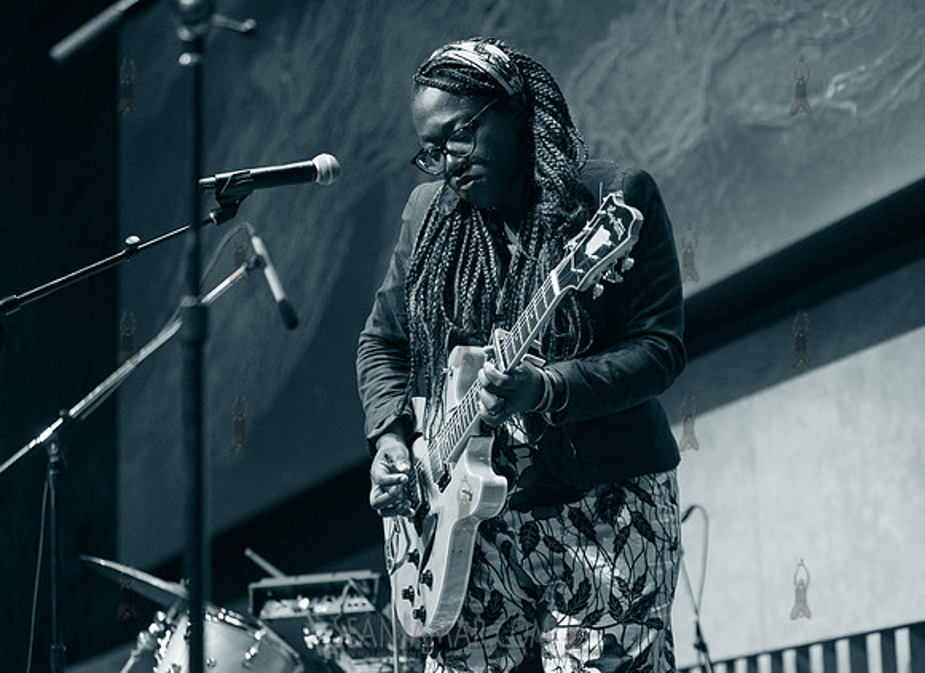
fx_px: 2360
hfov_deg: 22.2
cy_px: 347
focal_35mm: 89
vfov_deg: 16.2
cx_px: 531
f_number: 2.8
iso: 3200
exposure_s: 1/400
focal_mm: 80
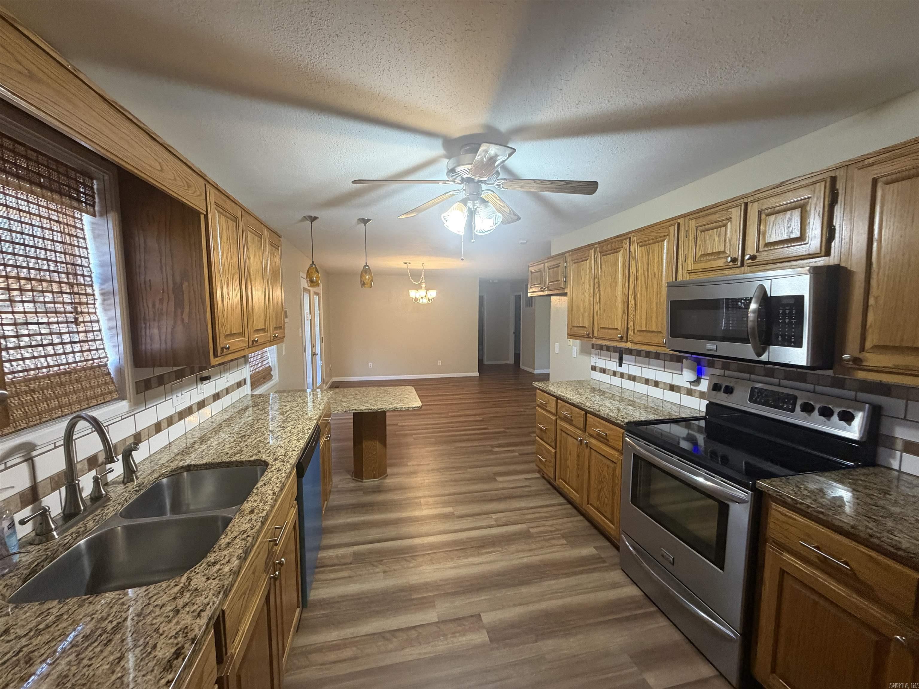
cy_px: 344
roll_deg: +0.4
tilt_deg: -3.5
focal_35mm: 14
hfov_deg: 102.1
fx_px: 372
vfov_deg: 85.7
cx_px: 460
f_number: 2.2
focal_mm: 2.22
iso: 320
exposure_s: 1/60
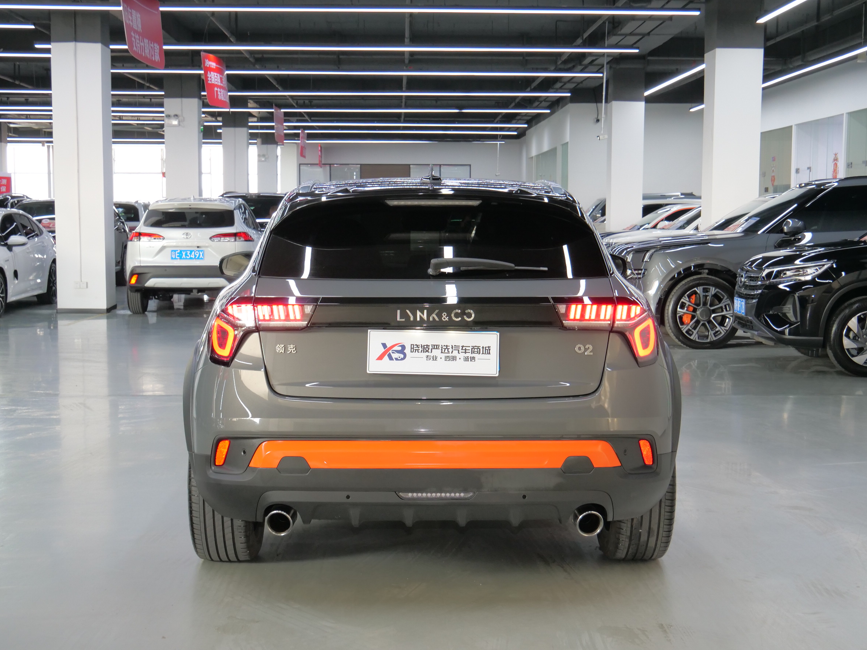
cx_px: 435
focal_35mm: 51
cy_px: 343
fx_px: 1277
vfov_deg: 28.6
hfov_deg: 37.5
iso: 800
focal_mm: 23
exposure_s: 1/20
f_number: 4.3
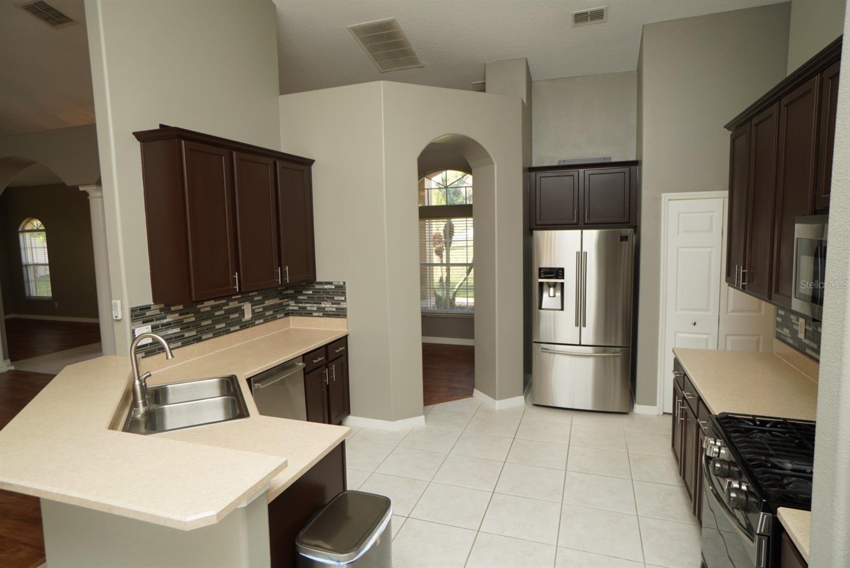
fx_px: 461
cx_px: 425
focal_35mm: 20
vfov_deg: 63.3
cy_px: 284
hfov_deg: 85.4
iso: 125
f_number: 4
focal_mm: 13
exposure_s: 1/60
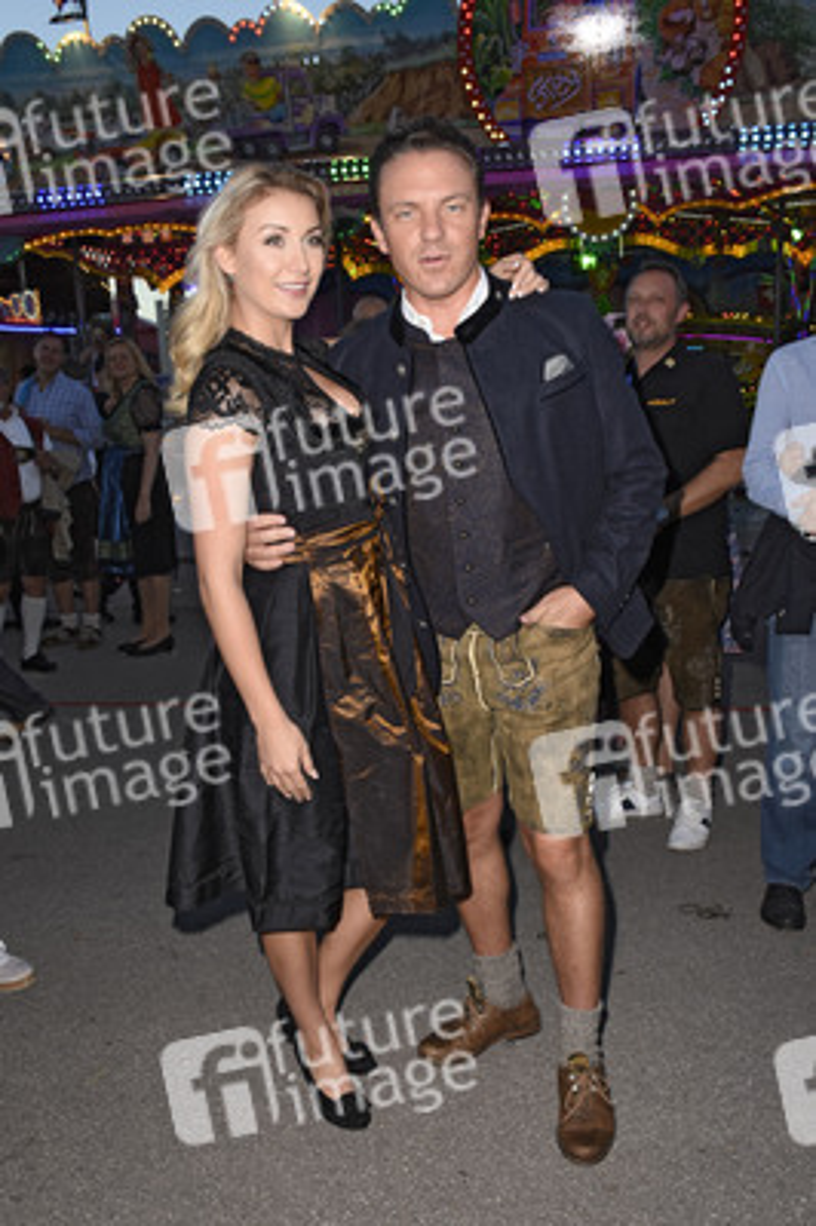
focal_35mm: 30
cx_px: 408
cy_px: 613
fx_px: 1022
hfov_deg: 43.5
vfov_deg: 62.0
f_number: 8
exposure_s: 1/160
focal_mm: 20
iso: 400
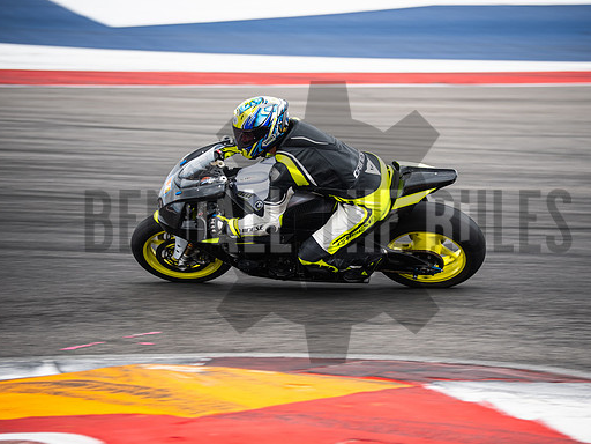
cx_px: 328
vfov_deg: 6.5
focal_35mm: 229
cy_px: 223
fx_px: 3910
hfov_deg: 8.6
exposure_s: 1/250
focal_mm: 140
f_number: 3.2
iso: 160
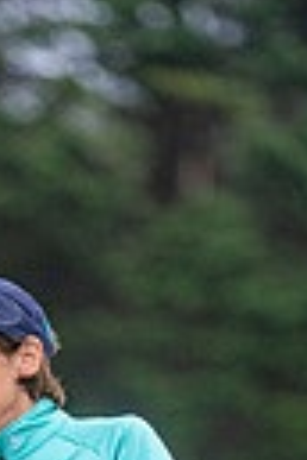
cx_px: -143
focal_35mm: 1044
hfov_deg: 1.3
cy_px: 774
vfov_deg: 2.0
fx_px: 13353
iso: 1000
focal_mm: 300
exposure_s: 1/400
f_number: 4.5
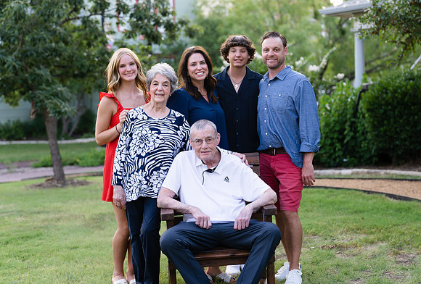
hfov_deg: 31.9
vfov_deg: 21.9
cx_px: 242
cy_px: 111
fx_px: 734
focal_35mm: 63
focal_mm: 50
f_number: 2
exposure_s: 1/320
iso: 160
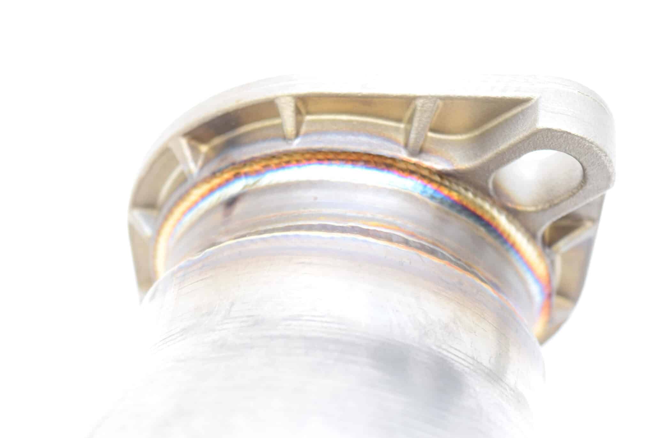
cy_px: 219
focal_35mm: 82
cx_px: 328
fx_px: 1502
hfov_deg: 24.6
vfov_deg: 16.6
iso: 500
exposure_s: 1/60
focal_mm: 55
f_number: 5.6
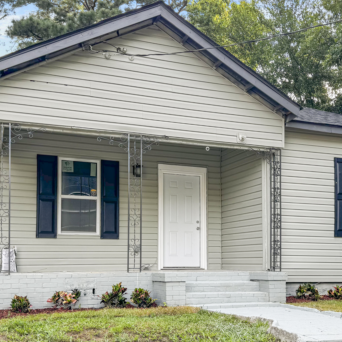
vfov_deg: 39.2
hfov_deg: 39.1
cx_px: 192
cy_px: 176
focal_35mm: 43
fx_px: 481
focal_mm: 6.76
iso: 80
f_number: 1.8
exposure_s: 1/500
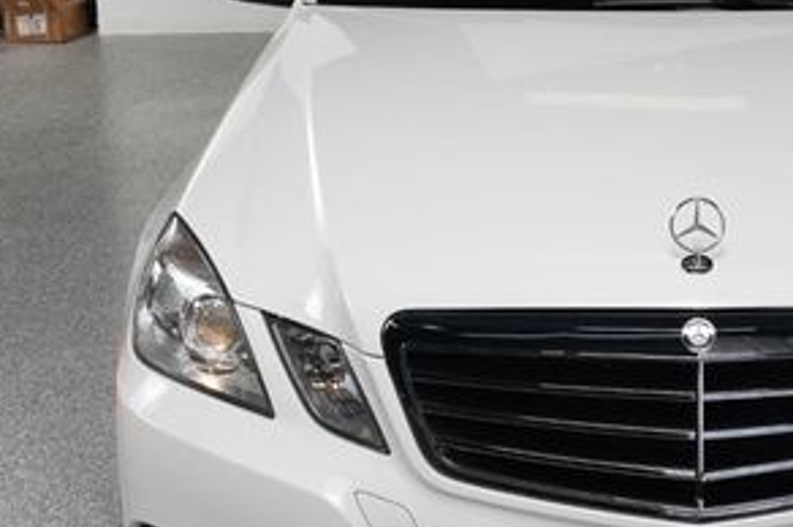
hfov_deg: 25.1
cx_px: 676
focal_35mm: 79
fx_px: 1738
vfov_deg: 17.2
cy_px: 234
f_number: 13
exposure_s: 1/160
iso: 100
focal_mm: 24
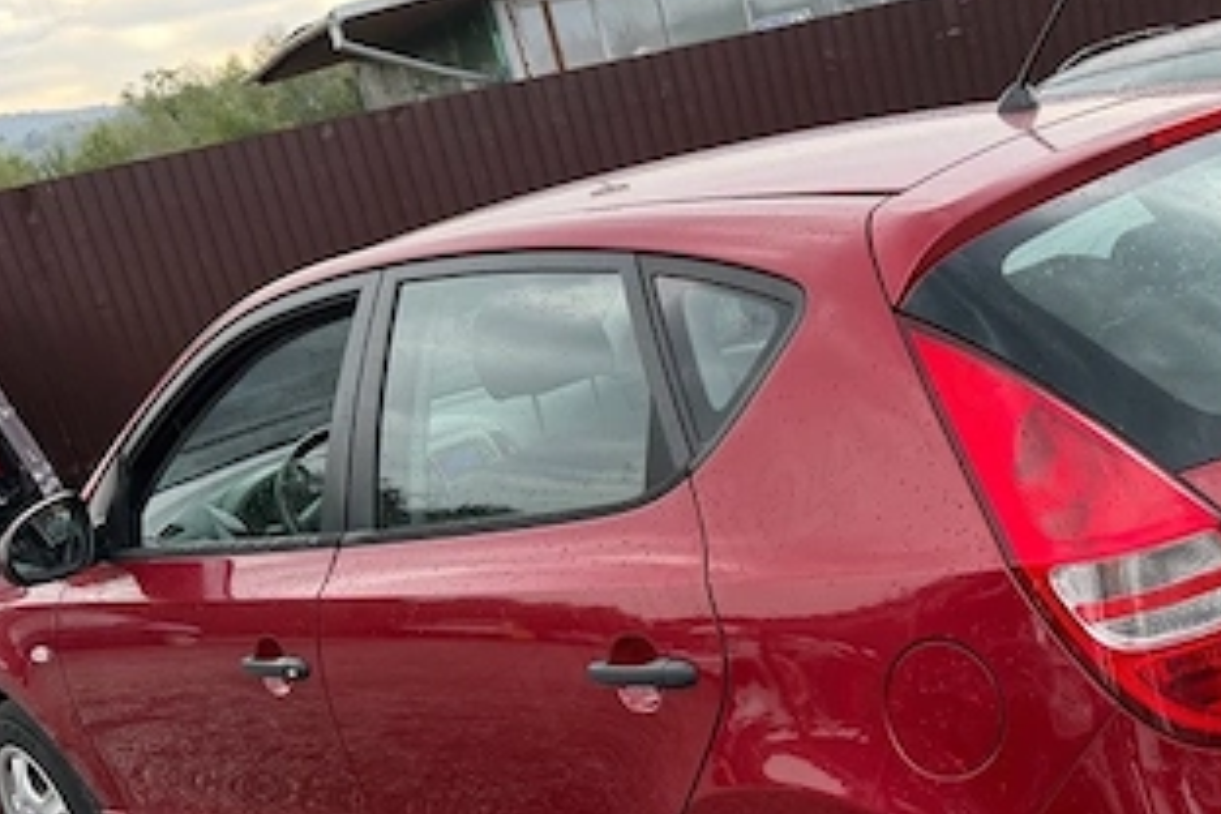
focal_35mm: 48
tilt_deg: -16.6
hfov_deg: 40.0
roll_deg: +13.2
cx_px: 920
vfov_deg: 27.9
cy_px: 544
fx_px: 1628
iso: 80
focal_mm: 6.76
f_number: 1.78
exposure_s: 1/172
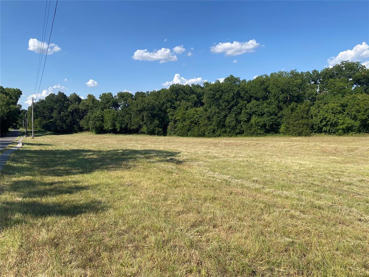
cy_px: 138
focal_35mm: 26
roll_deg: +1.8
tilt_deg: -5.5
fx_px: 277
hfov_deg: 67.3
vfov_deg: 53.1
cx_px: 184
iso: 32
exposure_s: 1/2688
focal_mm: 4.25
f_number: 1.8
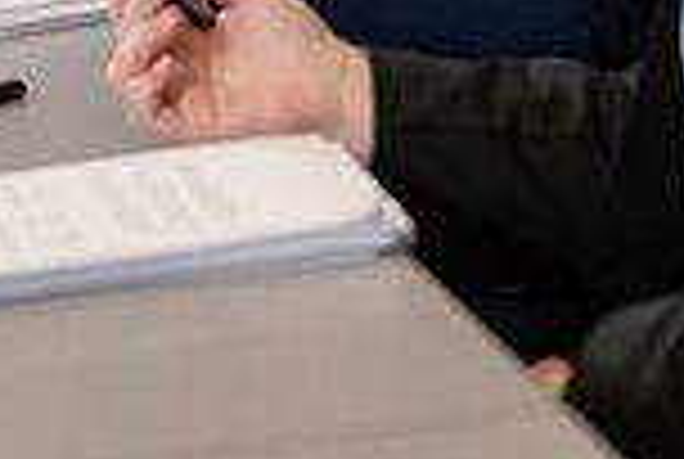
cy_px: -250
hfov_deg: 5.5
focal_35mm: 373
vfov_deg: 3.7
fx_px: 7101
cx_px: 490
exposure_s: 1/125
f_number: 4
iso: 1000
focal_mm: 98
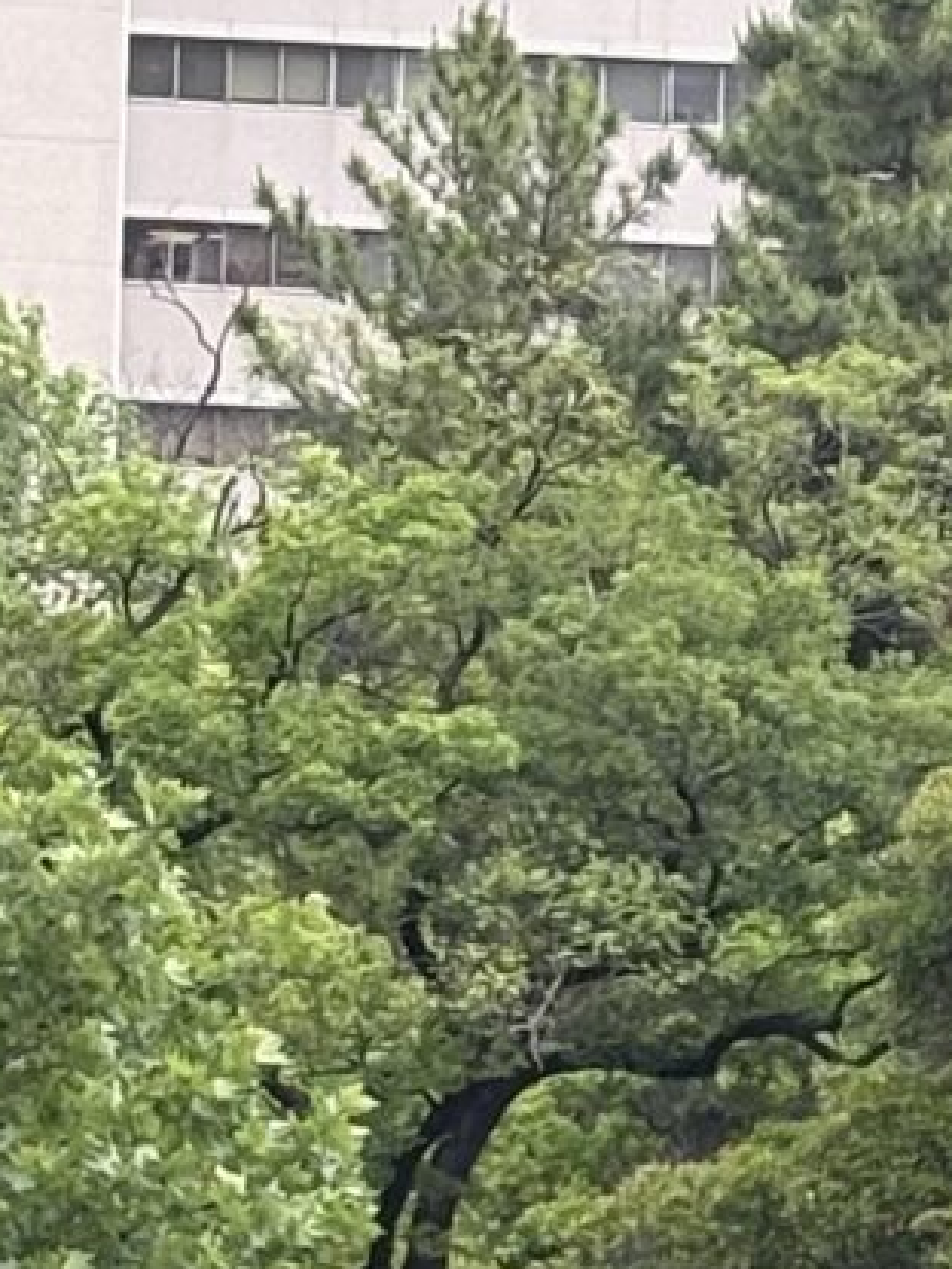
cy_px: 3676
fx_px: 11734
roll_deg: -2.6
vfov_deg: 5.8
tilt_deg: -7.9
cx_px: 851
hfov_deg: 4.6
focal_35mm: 320
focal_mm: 5.96
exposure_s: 1/285
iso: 40
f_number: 1.6
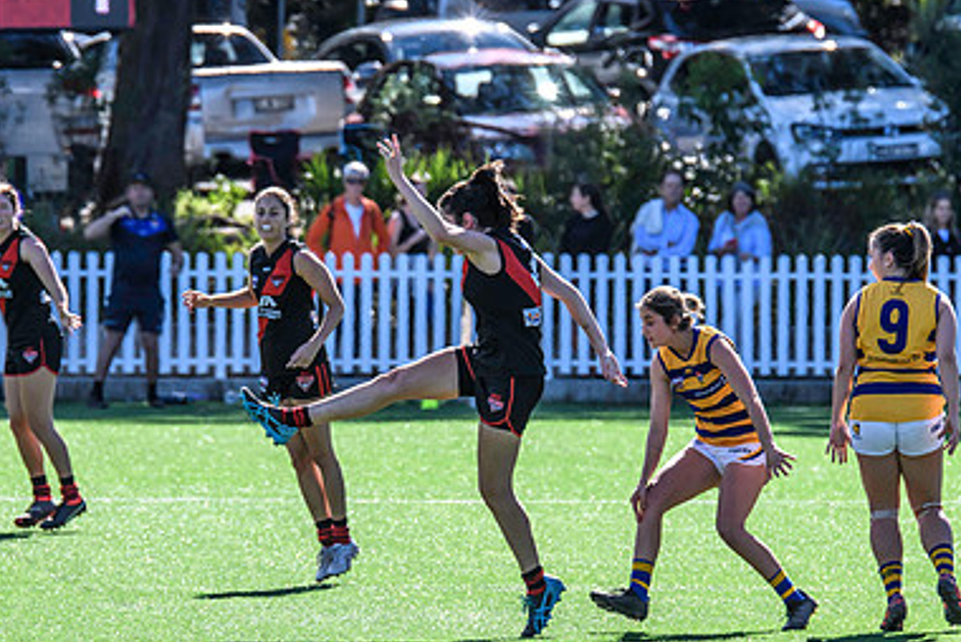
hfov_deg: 3.1
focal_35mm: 671
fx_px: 17925
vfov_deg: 2.1
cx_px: 294
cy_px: 430
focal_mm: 420
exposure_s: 1/1600
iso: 800
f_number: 8
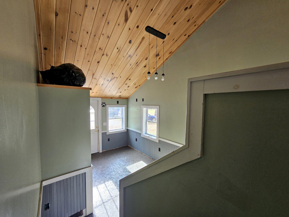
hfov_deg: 106.2
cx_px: 144
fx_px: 109
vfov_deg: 89.9
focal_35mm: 13
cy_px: 108
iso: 200
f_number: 2.2
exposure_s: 1/100
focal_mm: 2.2
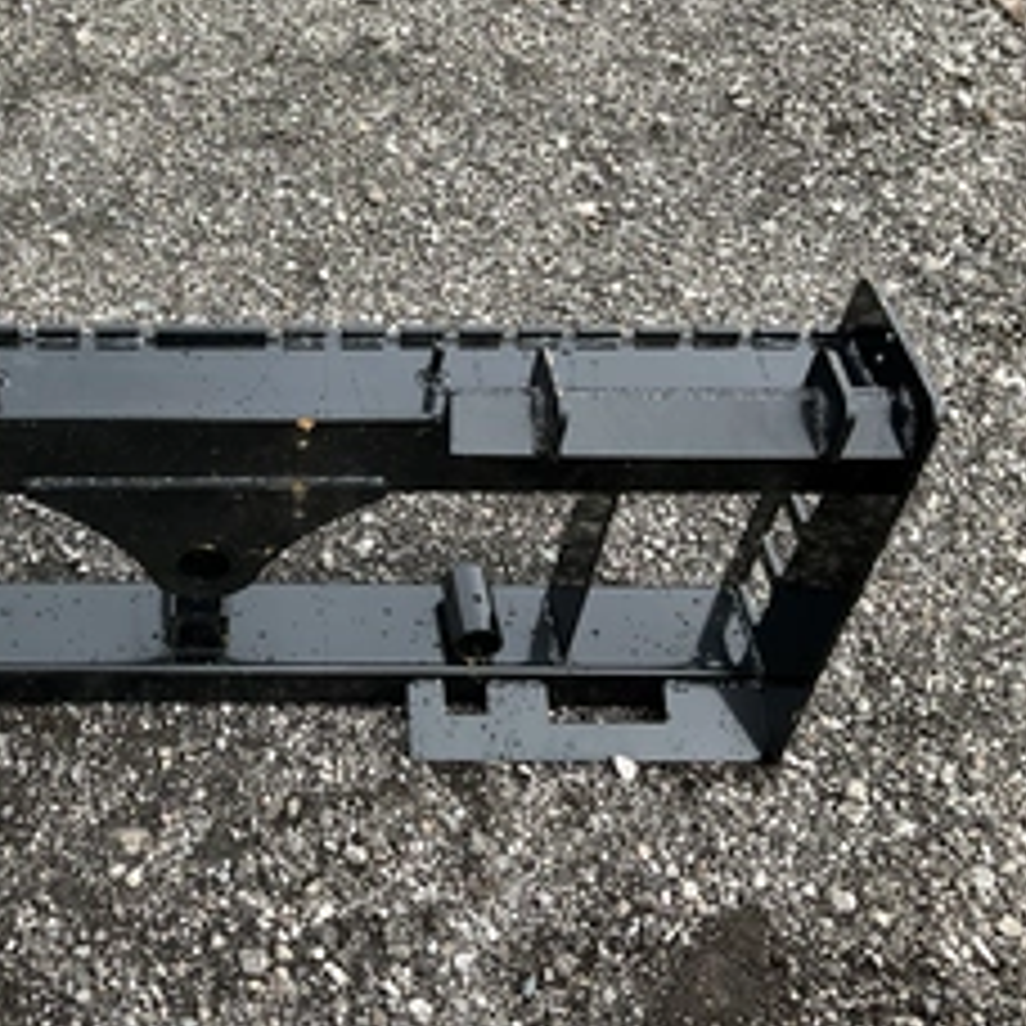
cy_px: 410
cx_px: 184
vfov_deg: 37.4
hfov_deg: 36.1
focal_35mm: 45
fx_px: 1509
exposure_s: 1/394
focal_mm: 3
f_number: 1.8
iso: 25
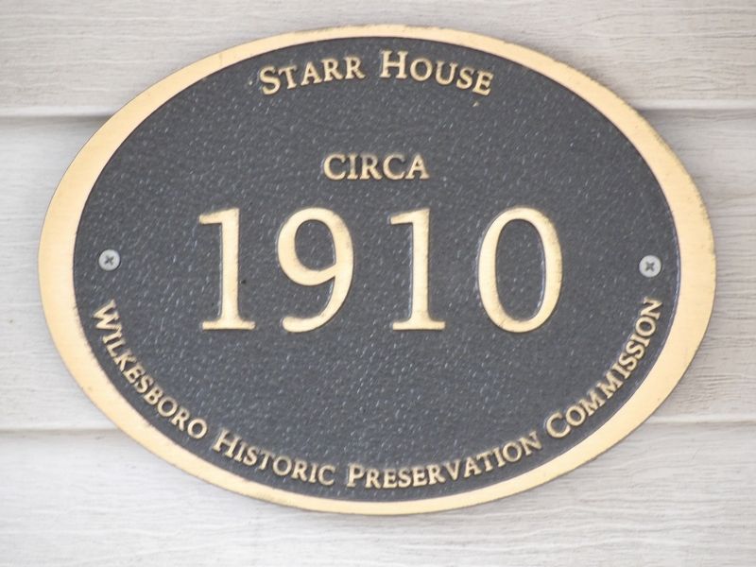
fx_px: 15703
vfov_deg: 2.1
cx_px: 378
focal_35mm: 719
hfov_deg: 2.8
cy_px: 284
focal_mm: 128.9
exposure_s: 1/50
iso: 341
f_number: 4.4
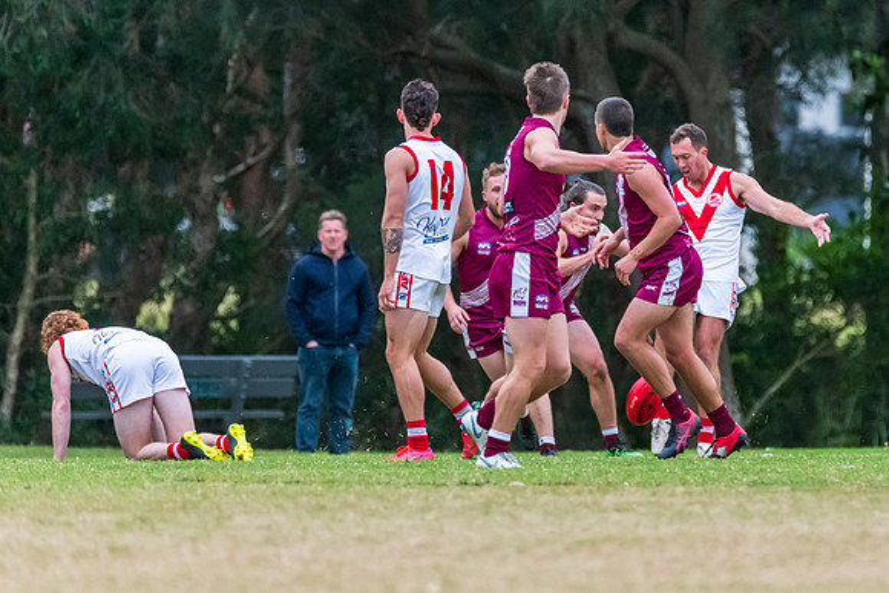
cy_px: 213
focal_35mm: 724
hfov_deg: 2.8
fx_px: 17888
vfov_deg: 1.9
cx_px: 597
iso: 3200
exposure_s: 1/1250
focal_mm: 450
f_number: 6
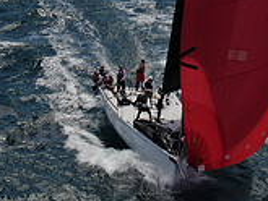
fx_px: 1309
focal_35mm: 169
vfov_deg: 8.8
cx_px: 208
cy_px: 24
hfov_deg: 11.7
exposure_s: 1/2000
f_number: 3.8
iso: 100
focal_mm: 8.6
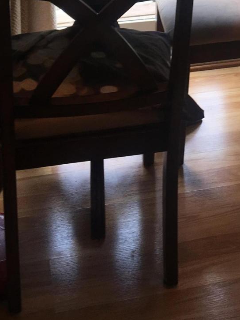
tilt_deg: -17.8
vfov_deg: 22.6
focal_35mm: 80
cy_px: -54
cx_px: 215
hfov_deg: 18.2
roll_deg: -1.2
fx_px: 739
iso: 25
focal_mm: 4.15
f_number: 2.2
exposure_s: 1/60
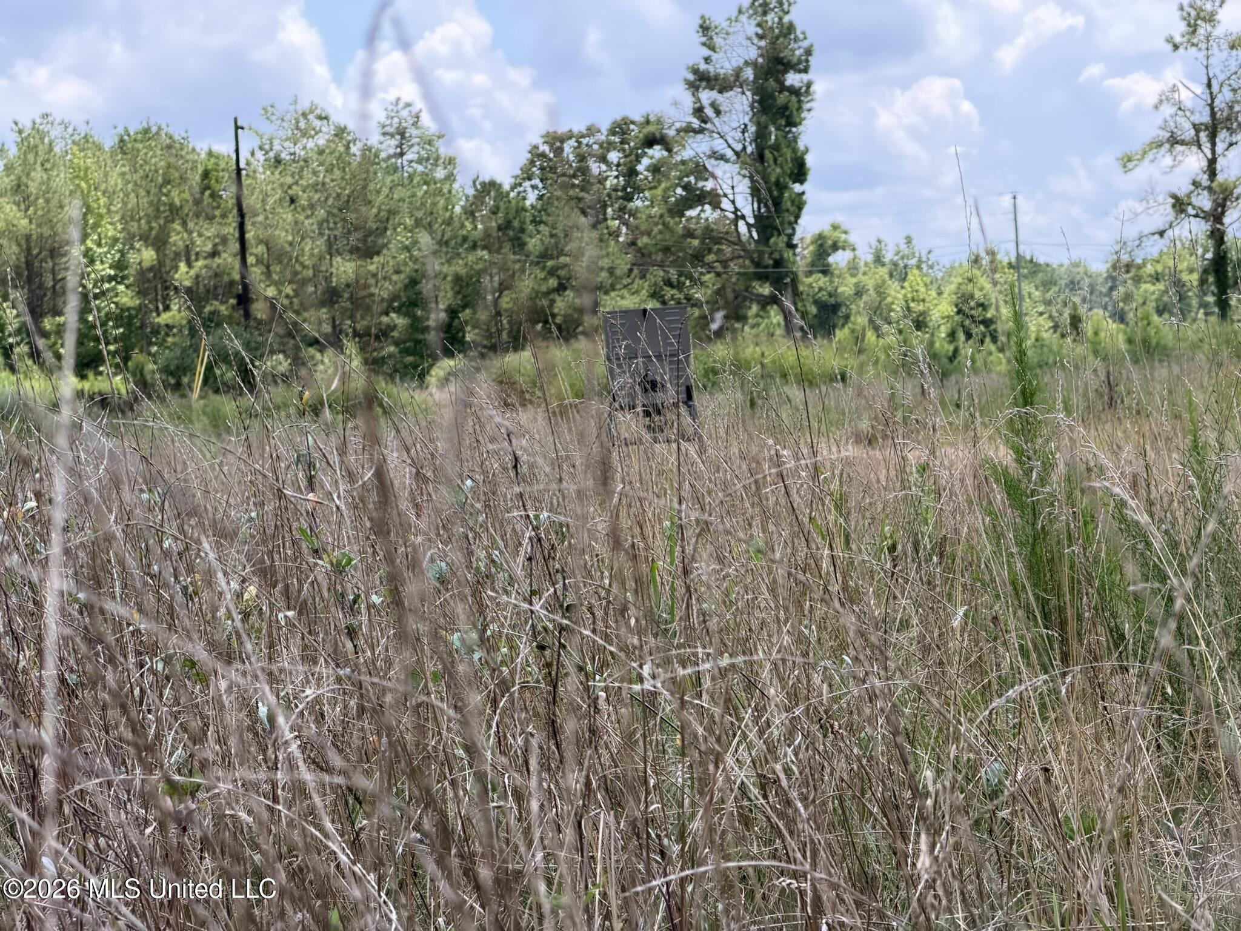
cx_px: 620
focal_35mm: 100
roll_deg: +3.6
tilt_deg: -1.0
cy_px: 466
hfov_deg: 19.6
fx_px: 3585
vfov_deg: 14.8
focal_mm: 16.89
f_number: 2.8
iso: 50
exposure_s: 1/468
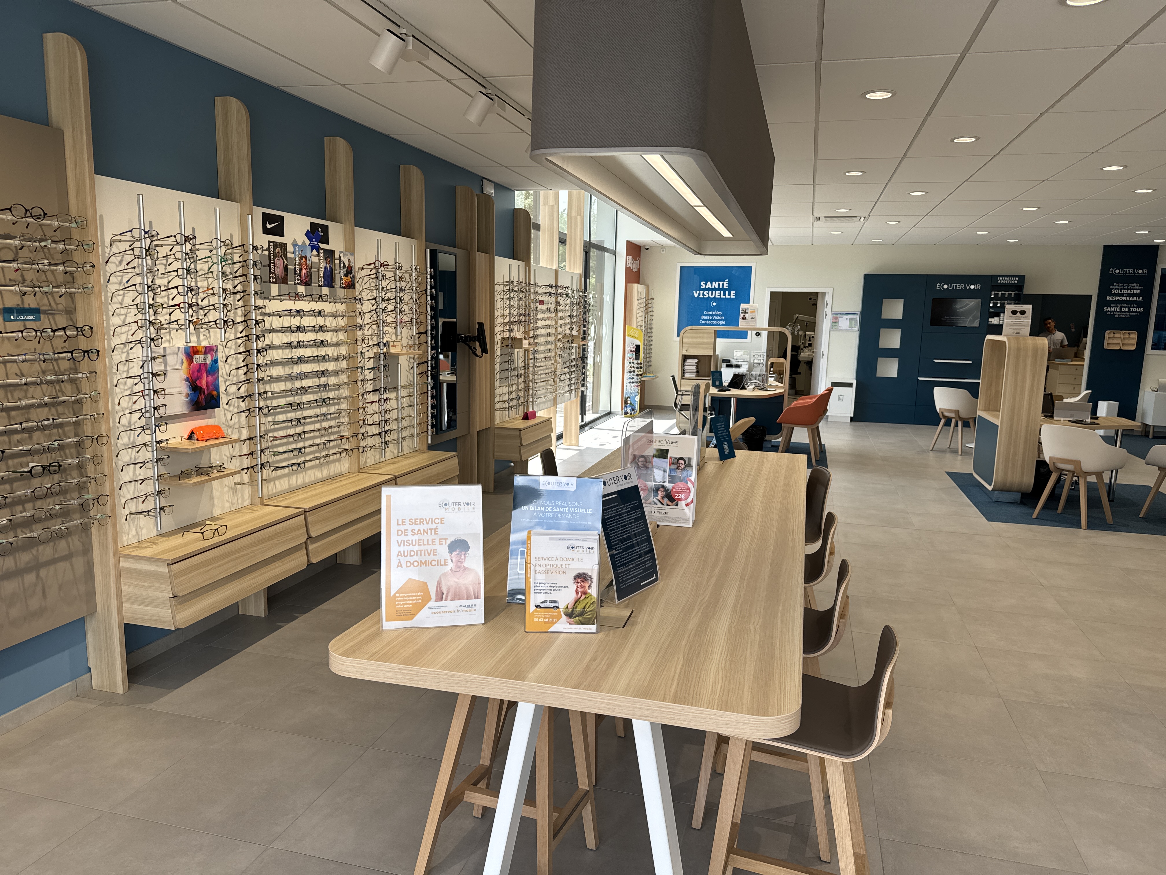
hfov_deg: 71.6
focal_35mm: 24
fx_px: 808
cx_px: 583
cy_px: 438
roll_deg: -2.0
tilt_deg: -10.2
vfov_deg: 56.8
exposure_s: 1/567
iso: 80
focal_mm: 6.76
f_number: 1.78
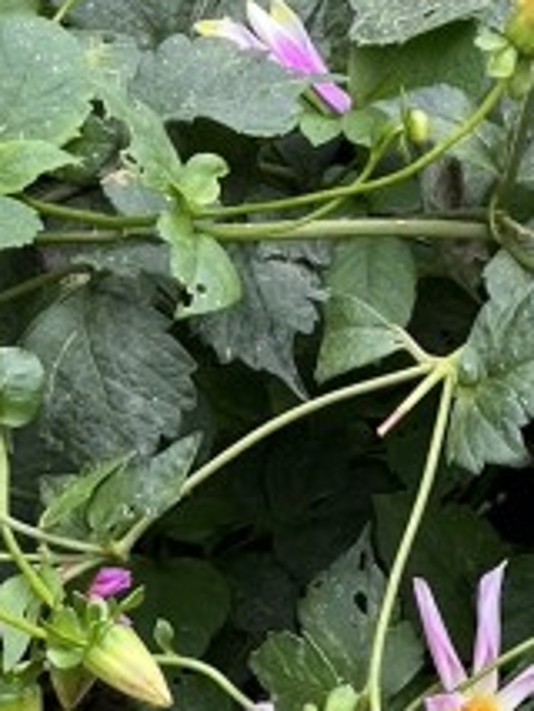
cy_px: 908
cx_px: 698
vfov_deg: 14.4
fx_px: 2712
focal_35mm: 132
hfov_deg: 11.0
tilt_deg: -46.6
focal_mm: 5.1
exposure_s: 1/121
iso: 40
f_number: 1.6
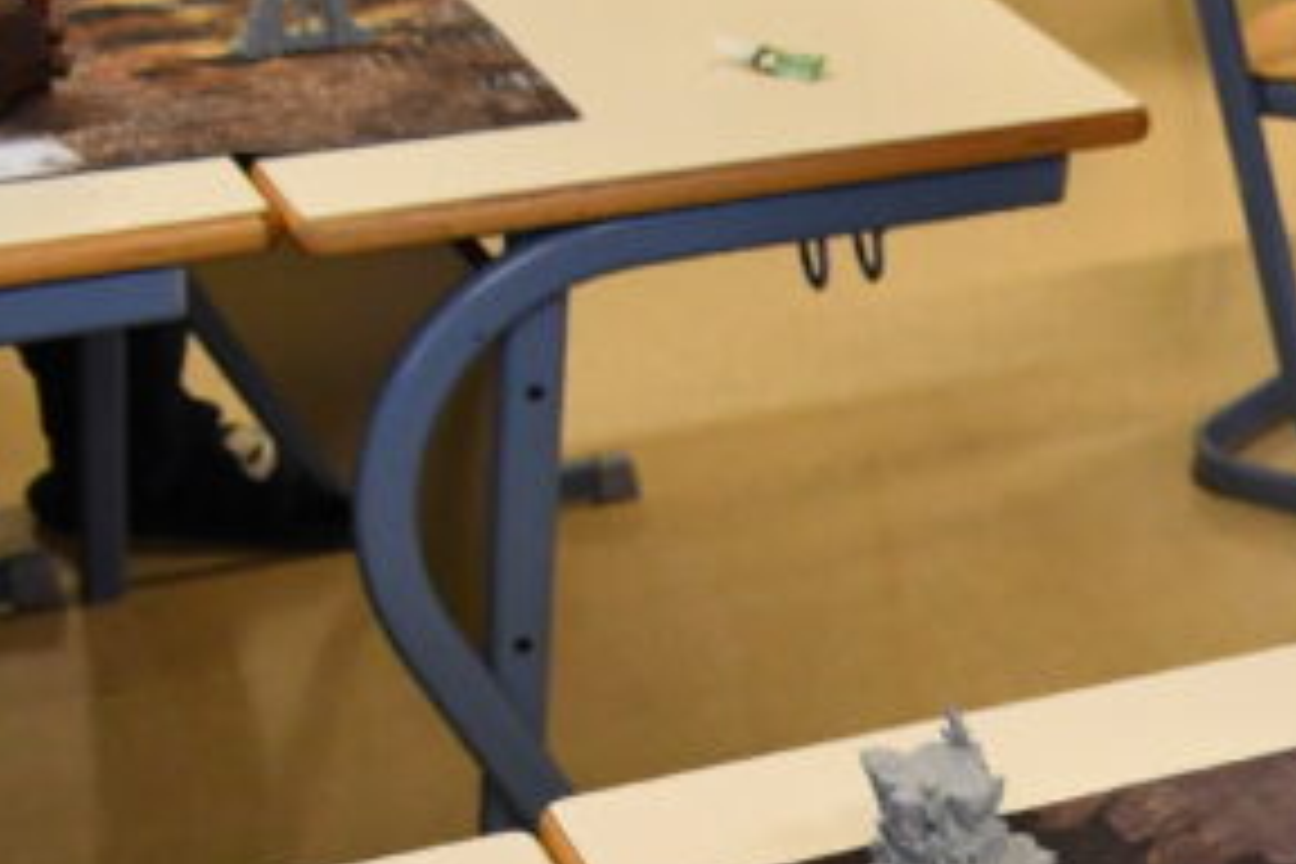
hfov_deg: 18.0
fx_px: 3456
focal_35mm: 96
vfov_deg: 13.8
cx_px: 2156
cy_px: 1051
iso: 2000
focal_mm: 18
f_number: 3.5
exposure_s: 1/200
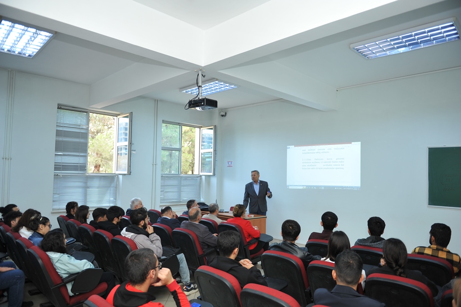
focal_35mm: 24
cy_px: 154
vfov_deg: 53.1
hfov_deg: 73.8
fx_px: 307
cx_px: 230
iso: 250
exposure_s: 1/100
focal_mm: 24
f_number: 2.8
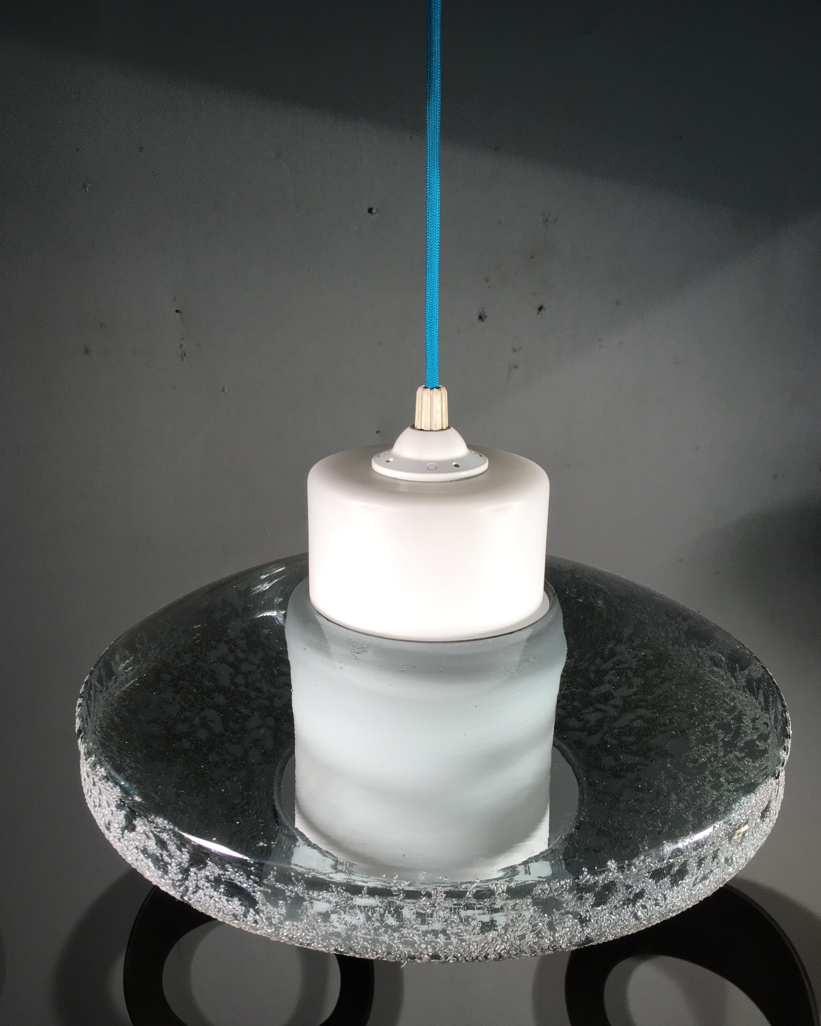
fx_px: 942
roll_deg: +0.2
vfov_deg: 57.2
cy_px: 534
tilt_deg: -15.5
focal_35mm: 31
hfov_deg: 47.1
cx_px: 406
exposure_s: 1/100
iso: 40
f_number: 2.2
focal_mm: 4.15
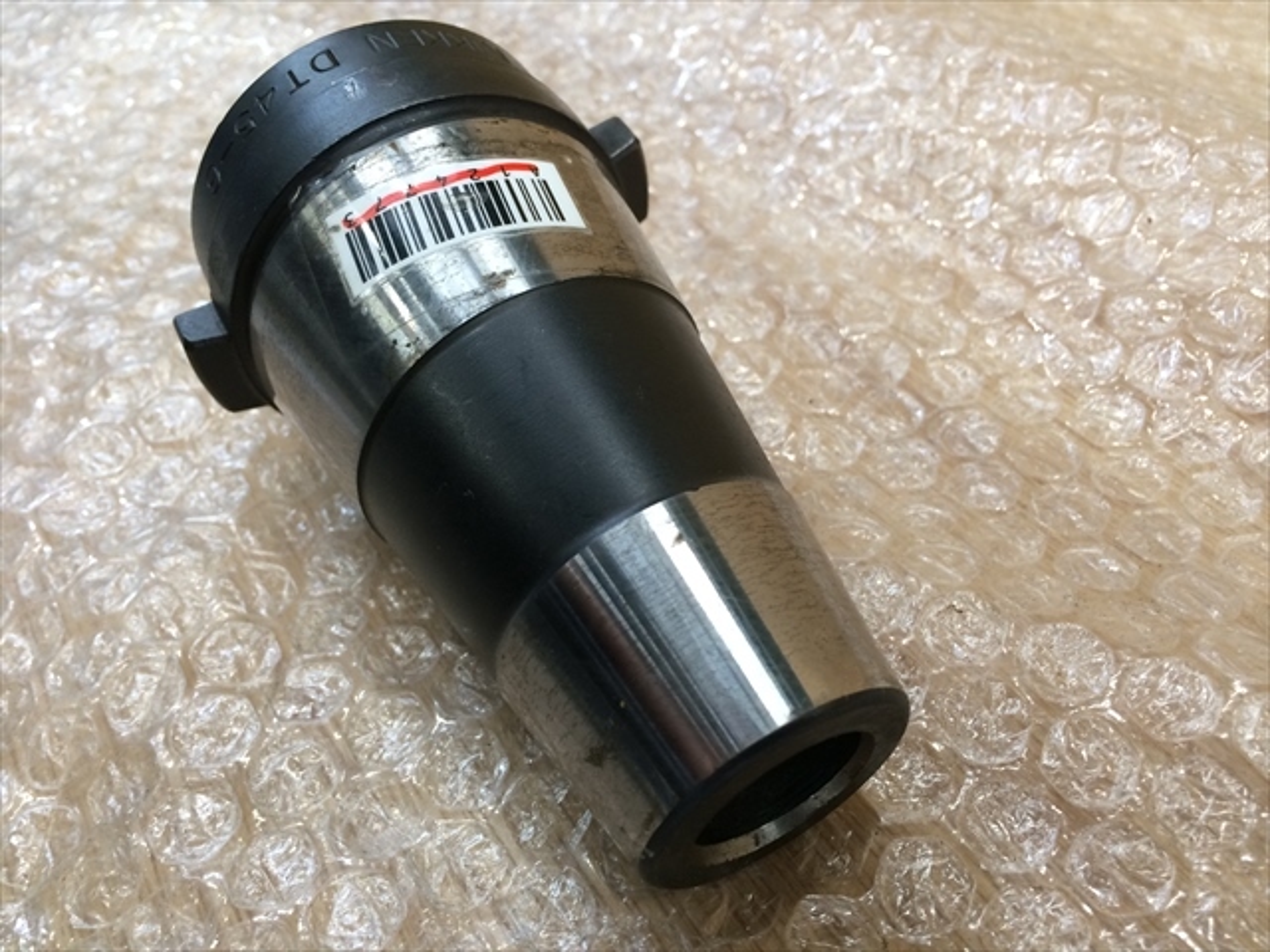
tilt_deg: -45.6
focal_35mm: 29
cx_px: 635
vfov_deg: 48.2
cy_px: 476
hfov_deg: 61.7
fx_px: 1064
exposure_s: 1/30
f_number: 2.2
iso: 100
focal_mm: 4.15
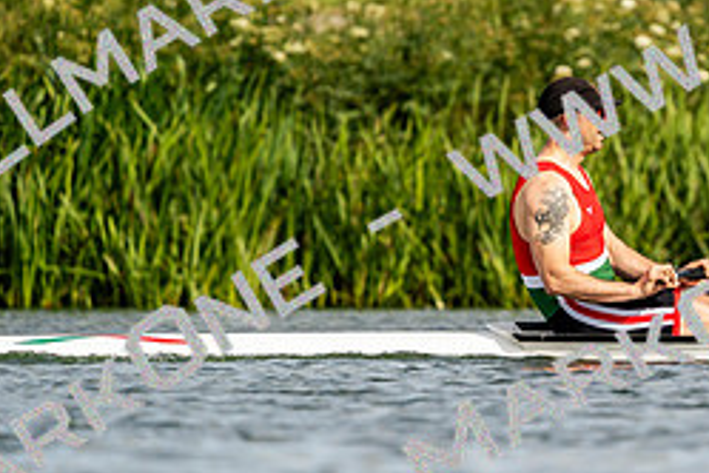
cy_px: 207
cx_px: 800
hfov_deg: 1.5
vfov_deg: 1.0
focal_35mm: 1396
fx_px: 27491
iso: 250
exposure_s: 1/2000
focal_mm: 600
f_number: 6.3
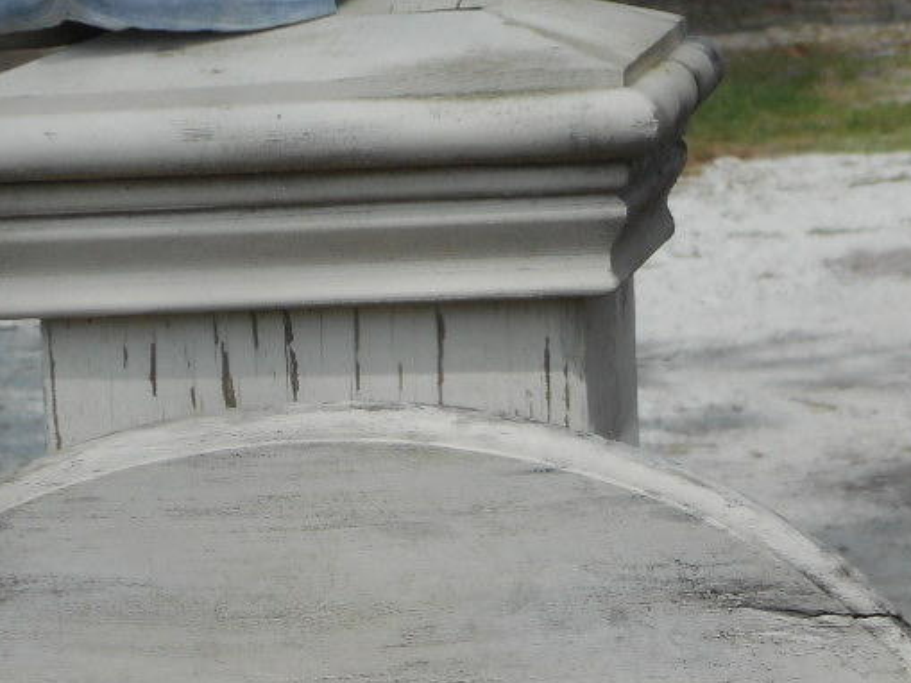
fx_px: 6370
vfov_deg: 6.1
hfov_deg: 8.2
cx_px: 129
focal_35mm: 242
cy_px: 644
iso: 80
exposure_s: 1/400
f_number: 5.5
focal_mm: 13.8
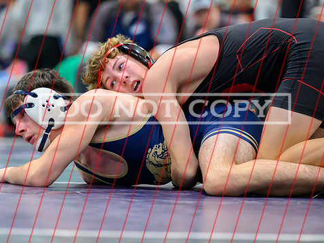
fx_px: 1807
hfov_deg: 10.2
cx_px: 149
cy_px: 87
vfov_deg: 7.7
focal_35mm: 193
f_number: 2.8
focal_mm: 135
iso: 6400
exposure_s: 1/640
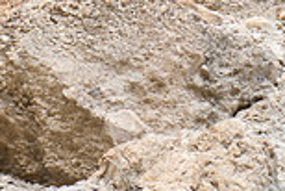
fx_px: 2084
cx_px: 111
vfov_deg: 5.2
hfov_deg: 7.8
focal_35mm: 263
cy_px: -107
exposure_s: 1/800
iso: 200
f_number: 2.8
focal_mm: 70
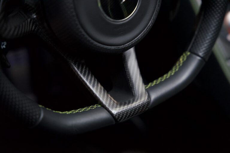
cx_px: 115
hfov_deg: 28.8
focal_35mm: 70
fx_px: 447
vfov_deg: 19.5
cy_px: 76
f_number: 2.8
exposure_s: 1/100
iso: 3200
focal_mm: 70
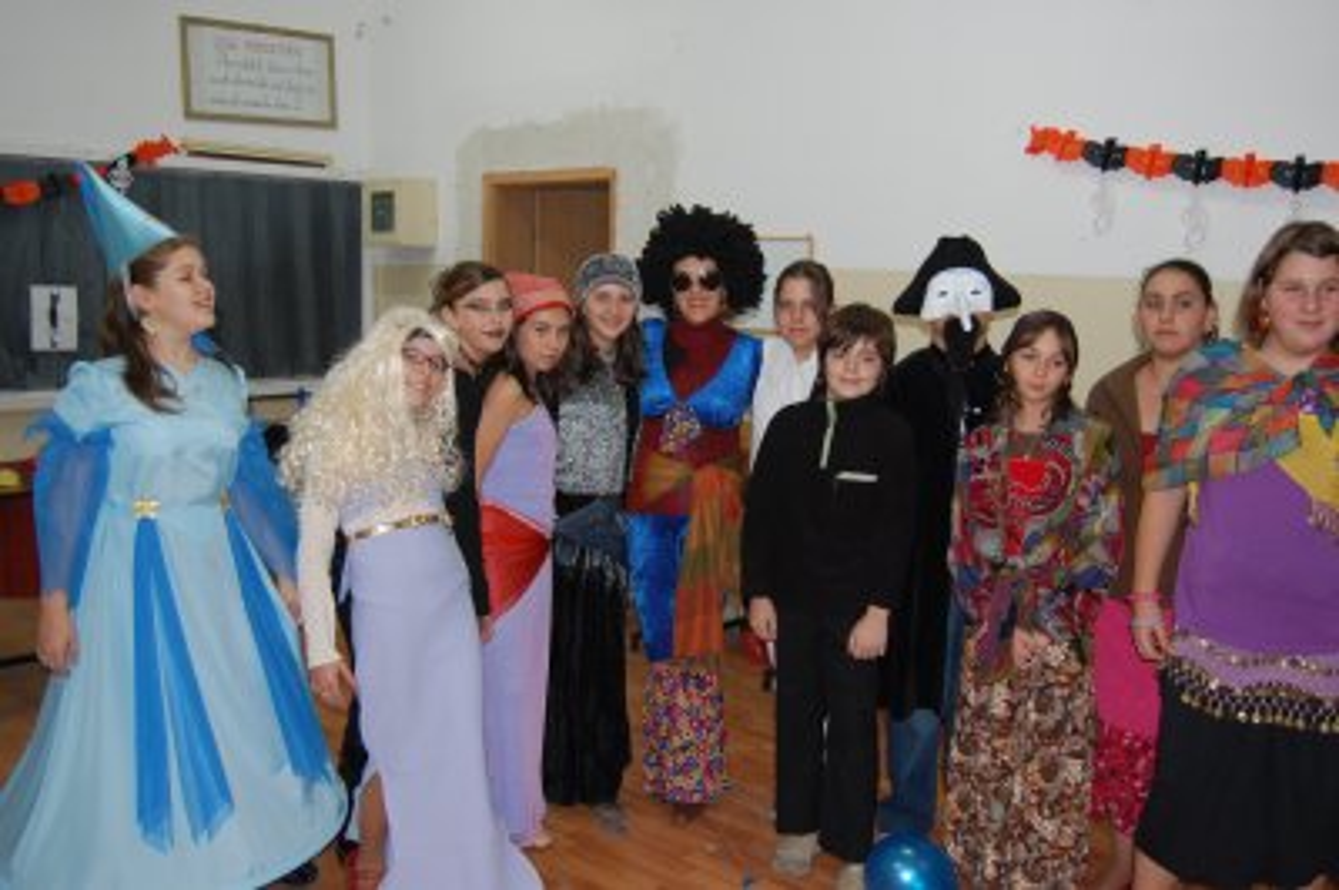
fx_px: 1226
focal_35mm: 33
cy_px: 445
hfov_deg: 57.3
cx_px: 670
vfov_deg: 39.9
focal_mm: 22
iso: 400
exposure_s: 1/60
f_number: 3.8
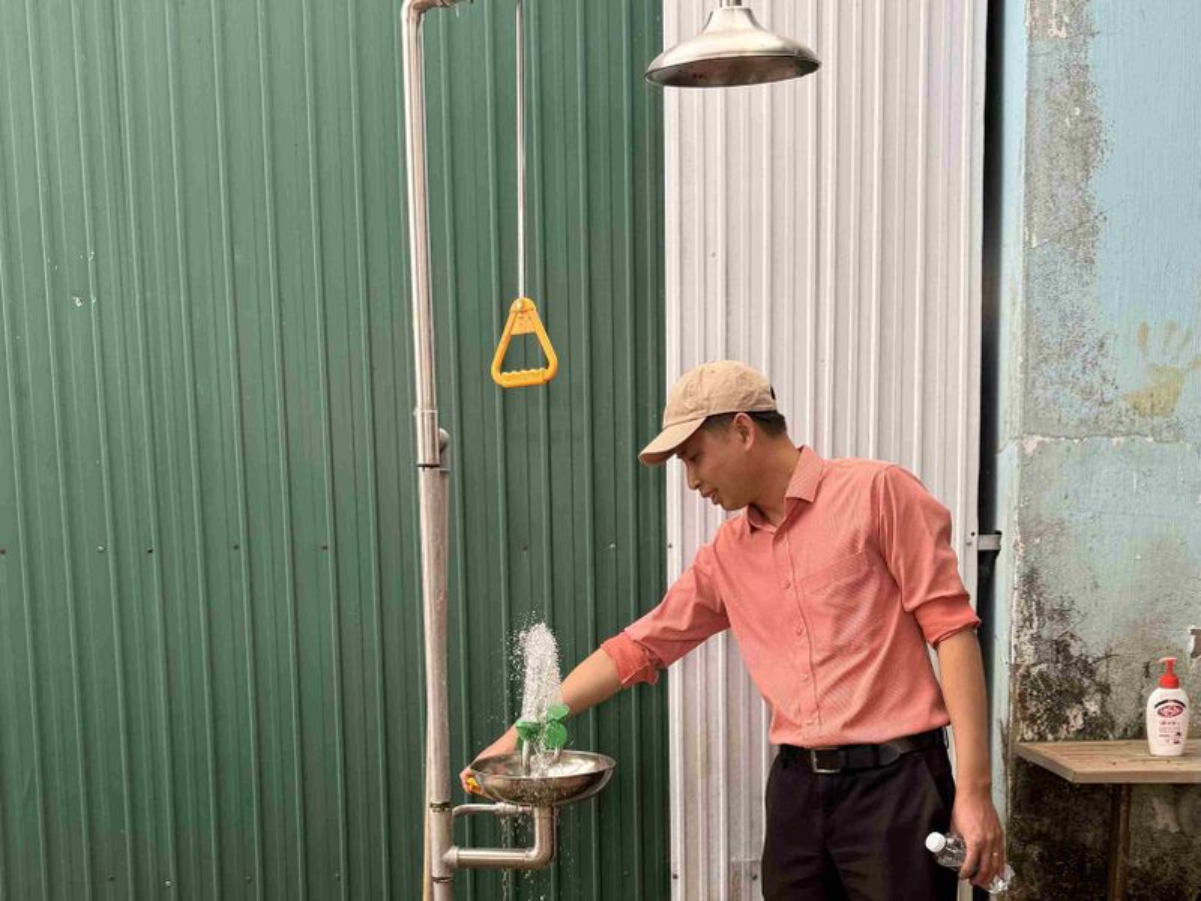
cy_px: 450
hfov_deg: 71.6
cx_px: 600
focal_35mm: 24
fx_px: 833
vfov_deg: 56.8
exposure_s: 1/563
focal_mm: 6.76
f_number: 1.78
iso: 80
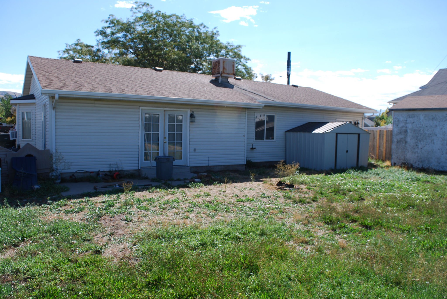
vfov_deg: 48.1
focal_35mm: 27
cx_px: 224
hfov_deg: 67.3
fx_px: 336
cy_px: 150
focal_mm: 18
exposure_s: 1/200
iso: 100
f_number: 7.1
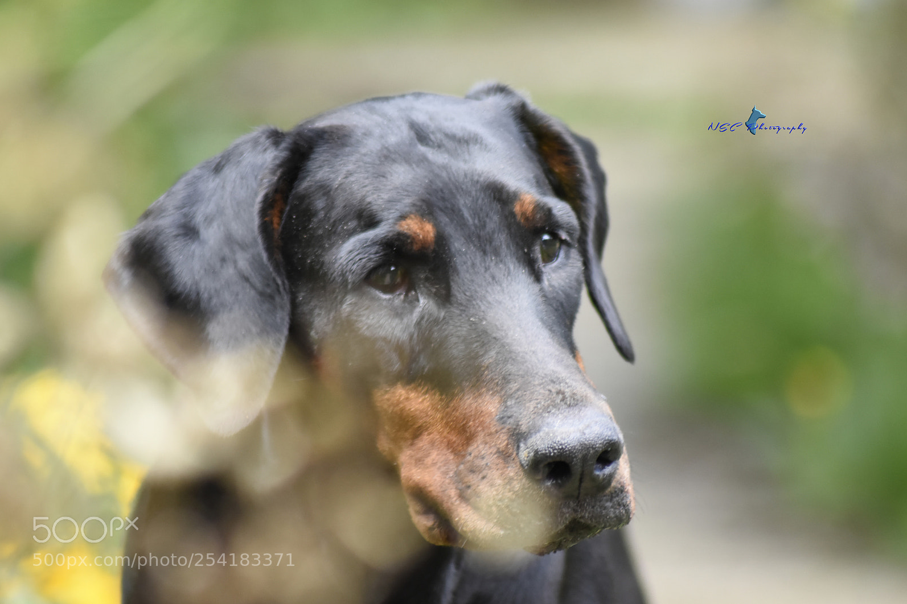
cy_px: 301
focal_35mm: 452
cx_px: 453
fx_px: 11387
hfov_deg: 4.6
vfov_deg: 3.0
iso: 1250
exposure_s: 1/320
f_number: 5.6
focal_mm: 300
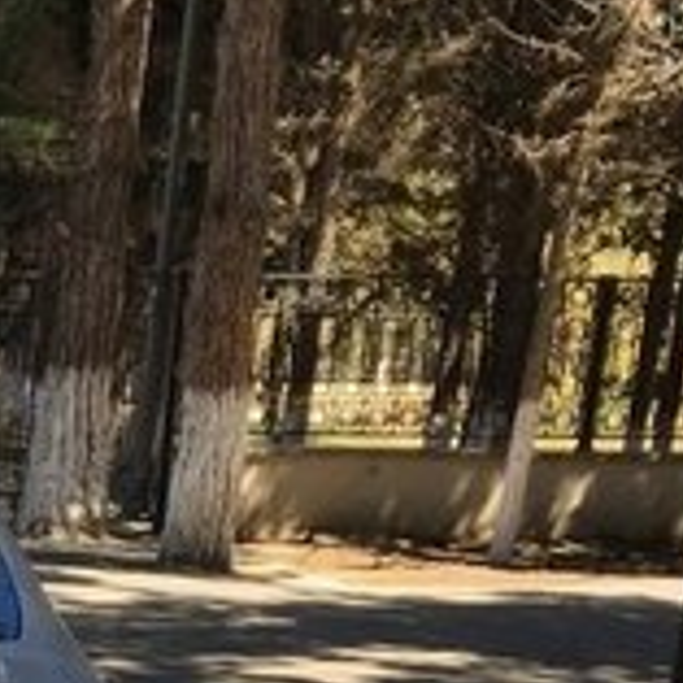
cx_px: -531
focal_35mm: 108
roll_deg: -1.3
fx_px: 2411
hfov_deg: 14.3
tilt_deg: -16.6
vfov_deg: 15.1
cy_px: 985
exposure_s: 1/565
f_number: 2.2
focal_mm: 4.15
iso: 25
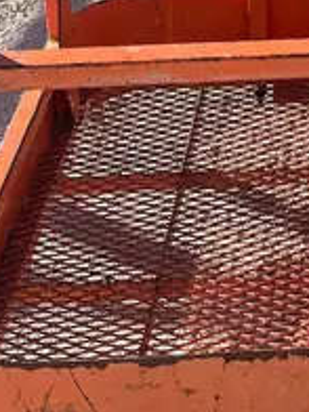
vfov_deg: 16.8
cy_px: -329
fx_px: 1154
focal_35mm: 97
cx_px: 498
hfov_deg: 14.0
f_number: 1.6
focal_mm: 5.1
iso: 50
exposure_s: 1/2463
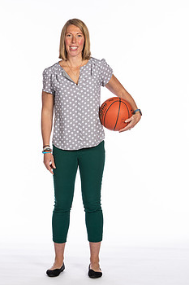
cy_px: 137
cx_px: 81
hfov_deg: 10.1
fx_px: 1064
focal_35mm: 135
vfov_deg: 15.2
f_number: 5.6
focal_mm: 70
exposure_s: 1/100
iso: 100
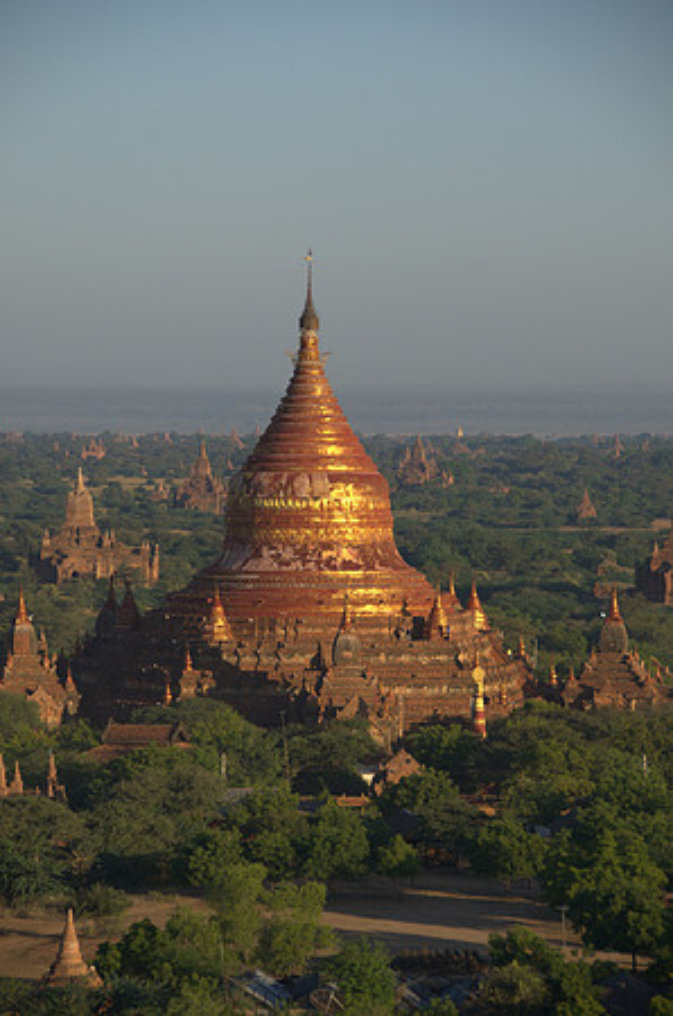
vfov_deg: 13.1
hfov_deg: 8.7
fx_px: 4437
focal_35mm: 158
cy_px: 508
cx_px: 336
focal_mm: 105
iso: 100
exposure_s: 1/500
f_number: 5.3
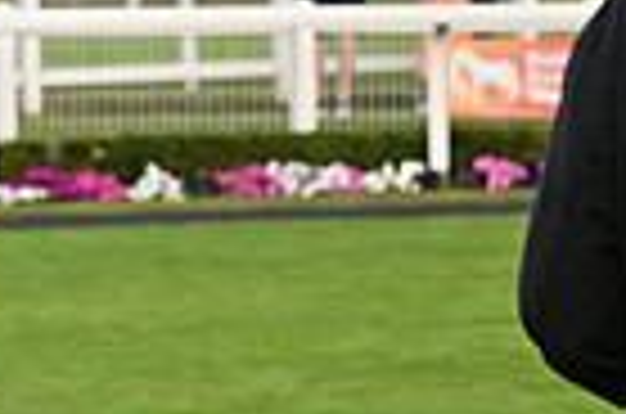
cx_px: -635
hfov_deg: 6.8
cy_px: -259
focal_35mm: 293
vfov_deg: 4.6
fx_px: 5083
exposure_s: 1/1250
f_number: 4
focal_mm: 70
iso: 1250
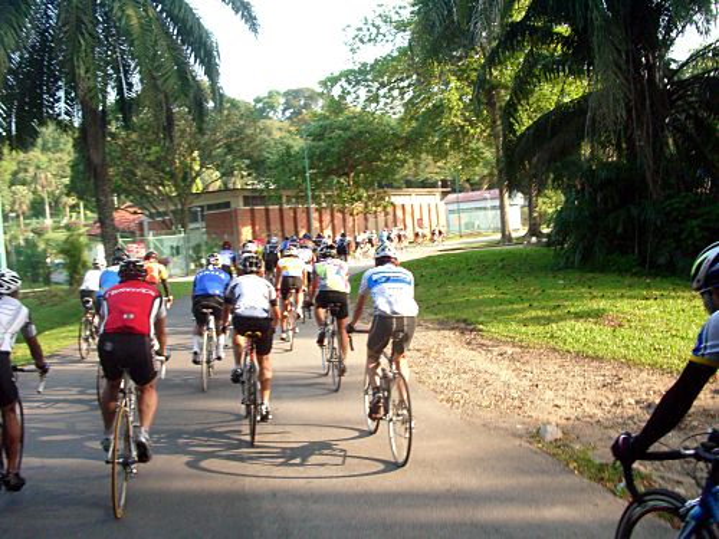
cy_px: 270
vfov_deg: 40.7
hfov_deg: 52.6
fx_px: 727
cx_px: 360
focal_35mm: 35
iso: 400
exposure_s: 1/200
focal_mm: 5.8
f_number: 4.3
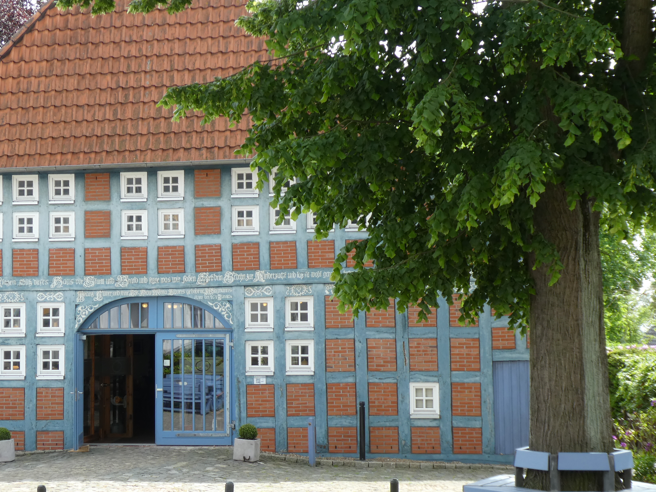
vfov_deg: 18.2
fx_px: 1535
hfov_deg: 23.9
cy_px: 218
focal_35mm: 81
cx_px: 181
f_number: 4.1
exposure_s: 1/125
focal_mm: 9.6
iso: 80
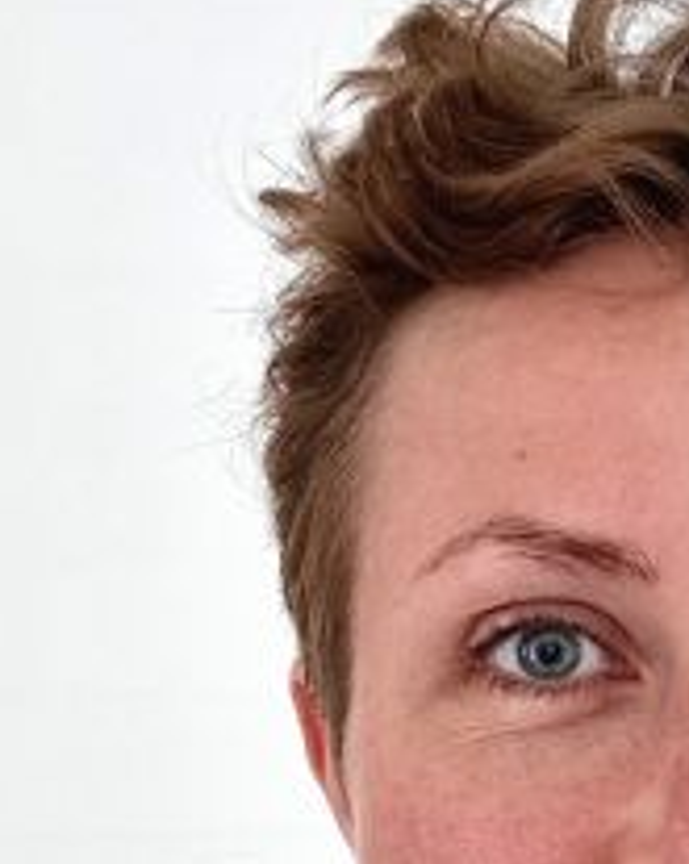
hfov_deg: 17.5
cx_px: 731
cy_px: 897
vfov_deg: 21.6
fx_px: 2171
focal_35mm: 85
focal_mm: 2.69
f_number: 1.9
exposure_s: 1/69
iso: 80
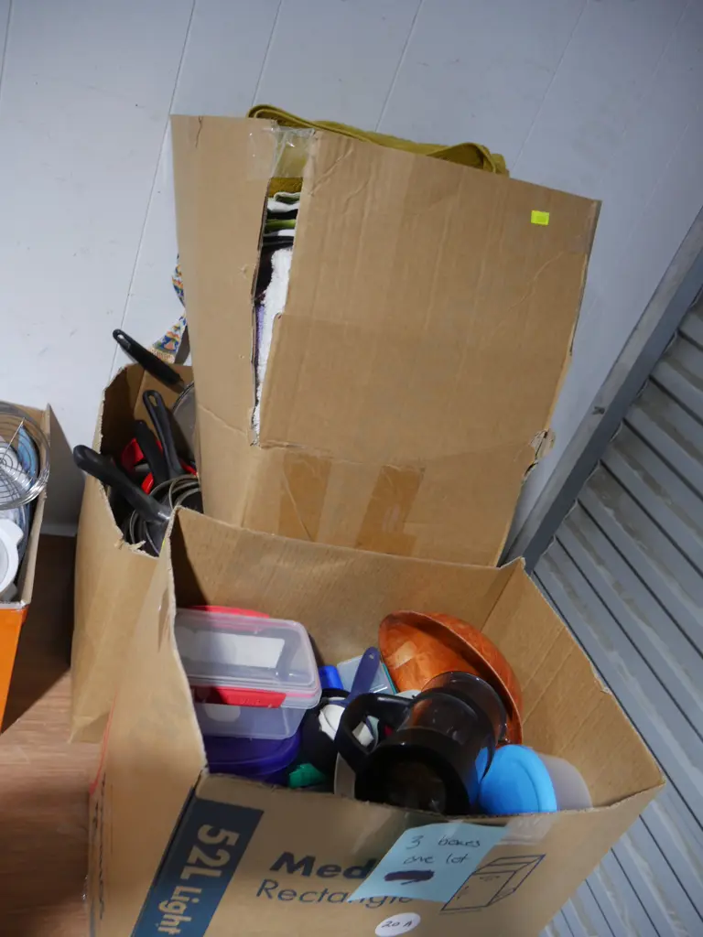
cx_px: 352
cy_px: 468
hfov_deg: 49.7
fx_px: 758
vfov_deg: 63.4
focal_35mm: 28
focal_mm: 14
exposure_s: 1/60
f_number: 3.5
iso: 500
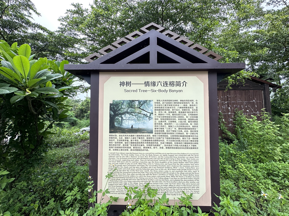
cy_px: 108
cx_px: 144
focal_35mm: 14
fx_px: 117
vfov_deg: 85.7
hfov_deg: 102.1
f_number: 2.2
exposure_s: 1/602
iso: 40
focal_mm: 2.22
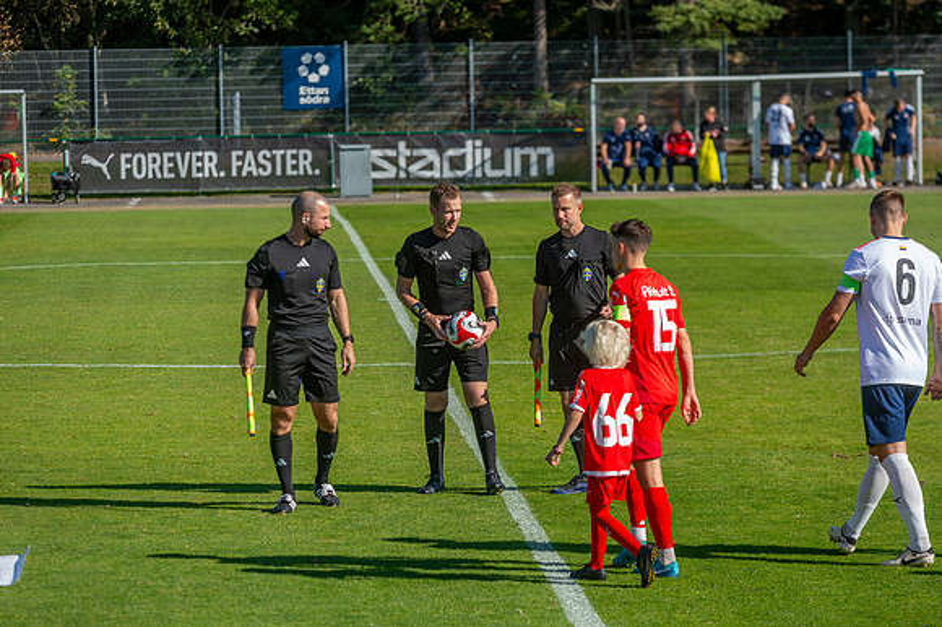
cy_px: 314
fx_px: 4576
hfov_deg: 11.8
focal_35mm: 175
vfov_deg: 7.8
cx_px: 471
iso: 180
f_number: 5
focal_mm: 175
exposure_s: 1/800
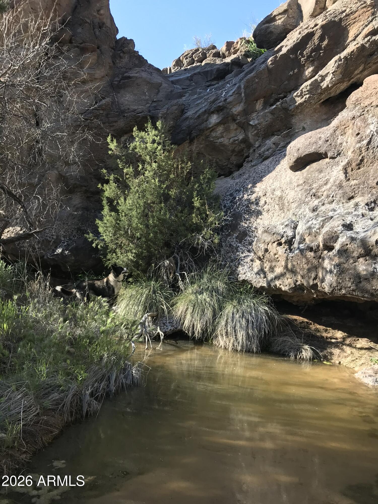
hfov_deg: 49.7
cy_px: 252
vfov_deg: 63.4
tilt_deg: +4.2
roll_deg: -3.3
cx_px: 189
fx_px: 408
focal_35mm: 28
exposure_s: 1/449
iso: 20
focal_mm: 3.99
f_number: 1.8
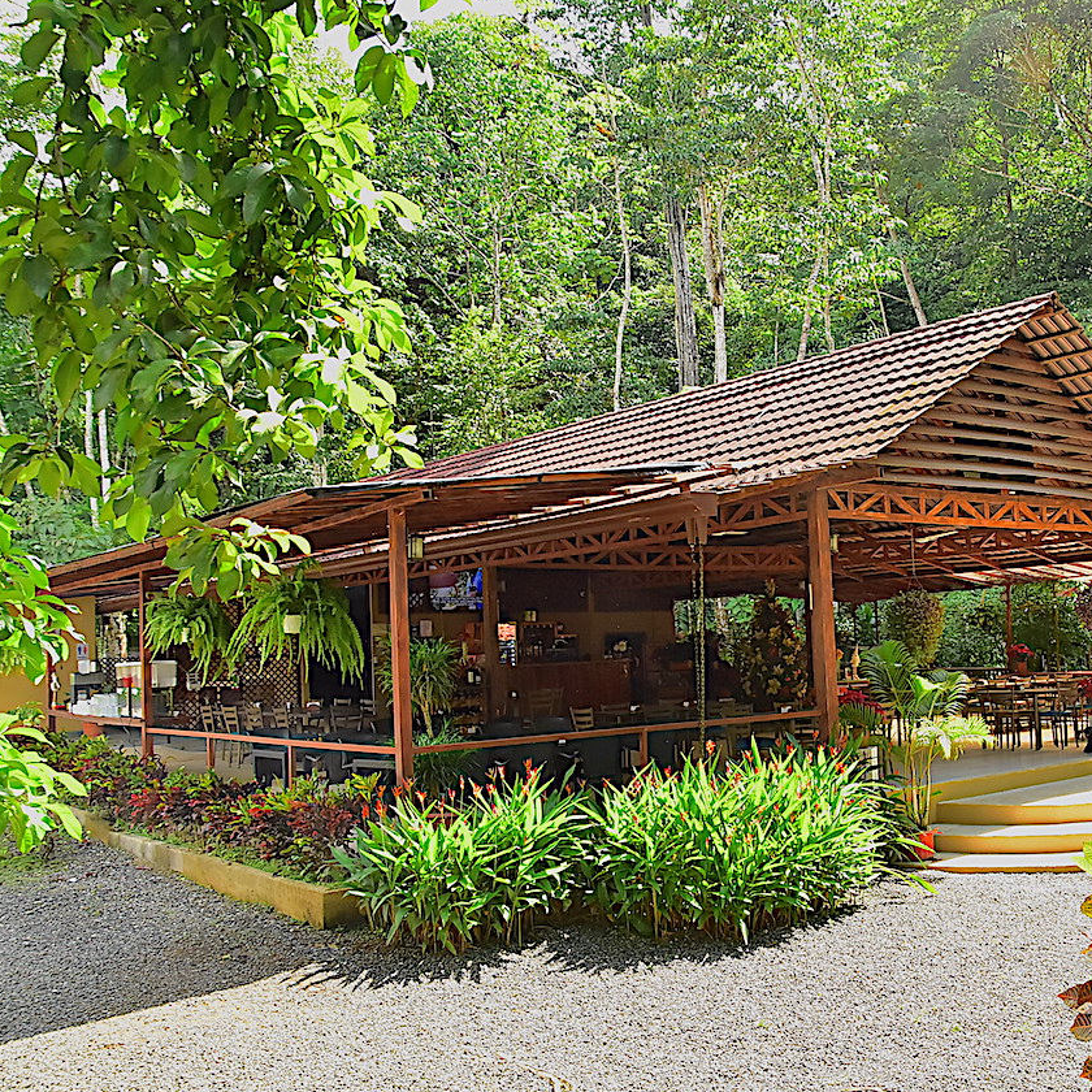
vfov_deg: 47.2
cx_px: 828
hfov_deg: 45.5
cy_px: 540
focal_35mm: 35
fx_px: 1249
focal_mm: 18
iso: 1250
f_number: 8
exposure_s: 1/250
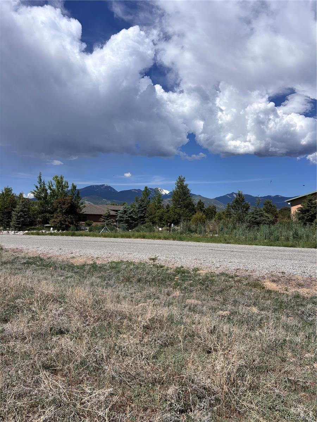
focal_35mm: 26
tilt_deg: +3.1
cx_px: 158
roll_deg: -2.1
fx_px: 317
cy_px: 211
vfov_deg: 67.3
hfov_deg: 53.1
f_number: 1.6
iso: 50
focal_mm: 5.96
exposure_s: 1/5952
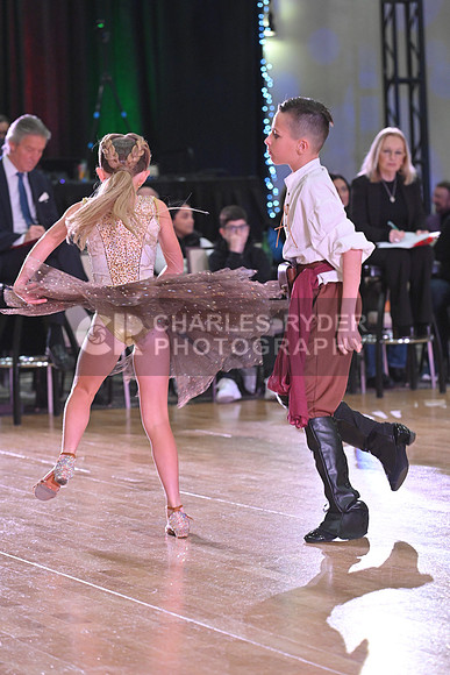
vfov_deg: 14.7
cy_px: 338
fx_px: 2623
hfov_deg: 9.8
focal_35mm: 140
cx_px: 225
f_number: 5.6
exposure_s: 1/320
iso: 3200
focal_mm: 140
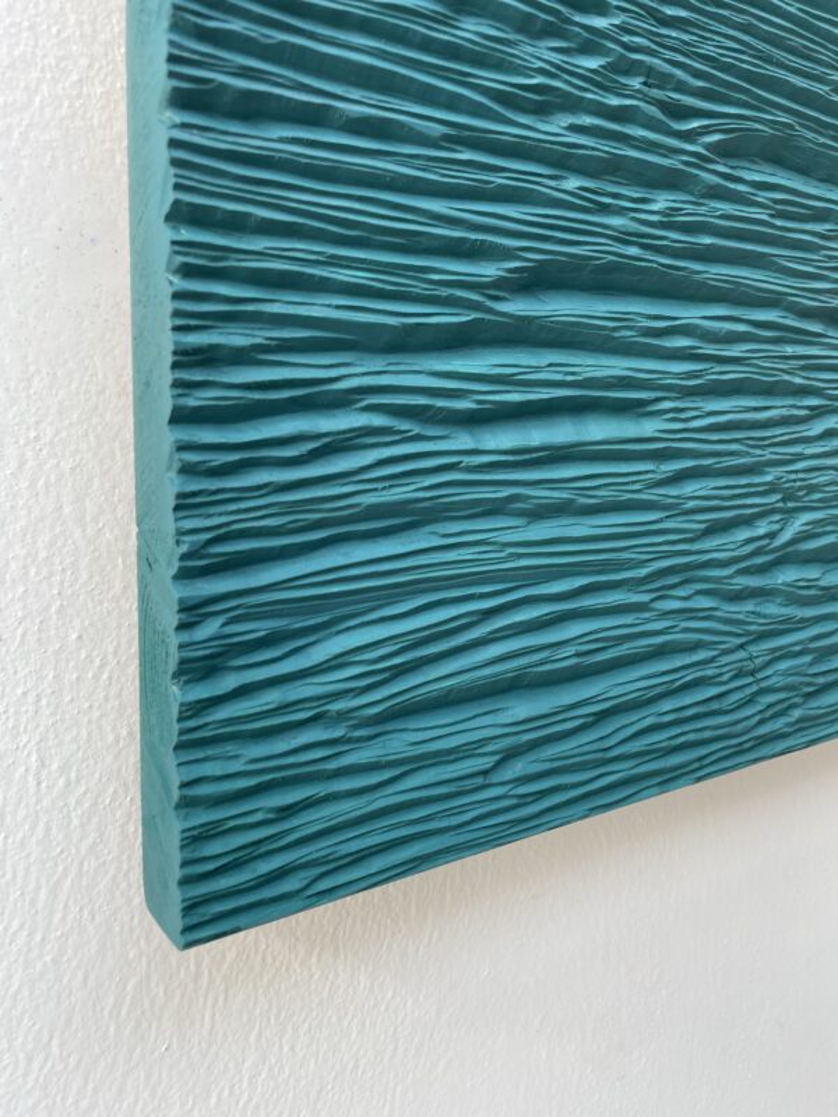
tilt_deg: -6.6
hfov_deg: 53.1
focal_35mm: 26
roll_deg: +0.7
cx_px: 419
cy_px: 558
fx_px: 839
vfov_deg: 67.3
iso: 32
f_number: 1.6
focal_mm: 4.2
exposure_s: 1/303
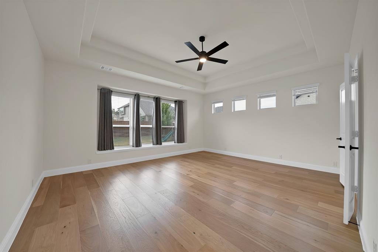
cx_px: 189
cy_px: 126
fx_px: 126
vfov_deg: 90.0
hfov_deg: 112.6
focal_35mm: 12
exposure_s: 1/4
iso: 640
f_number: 9
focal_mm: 12
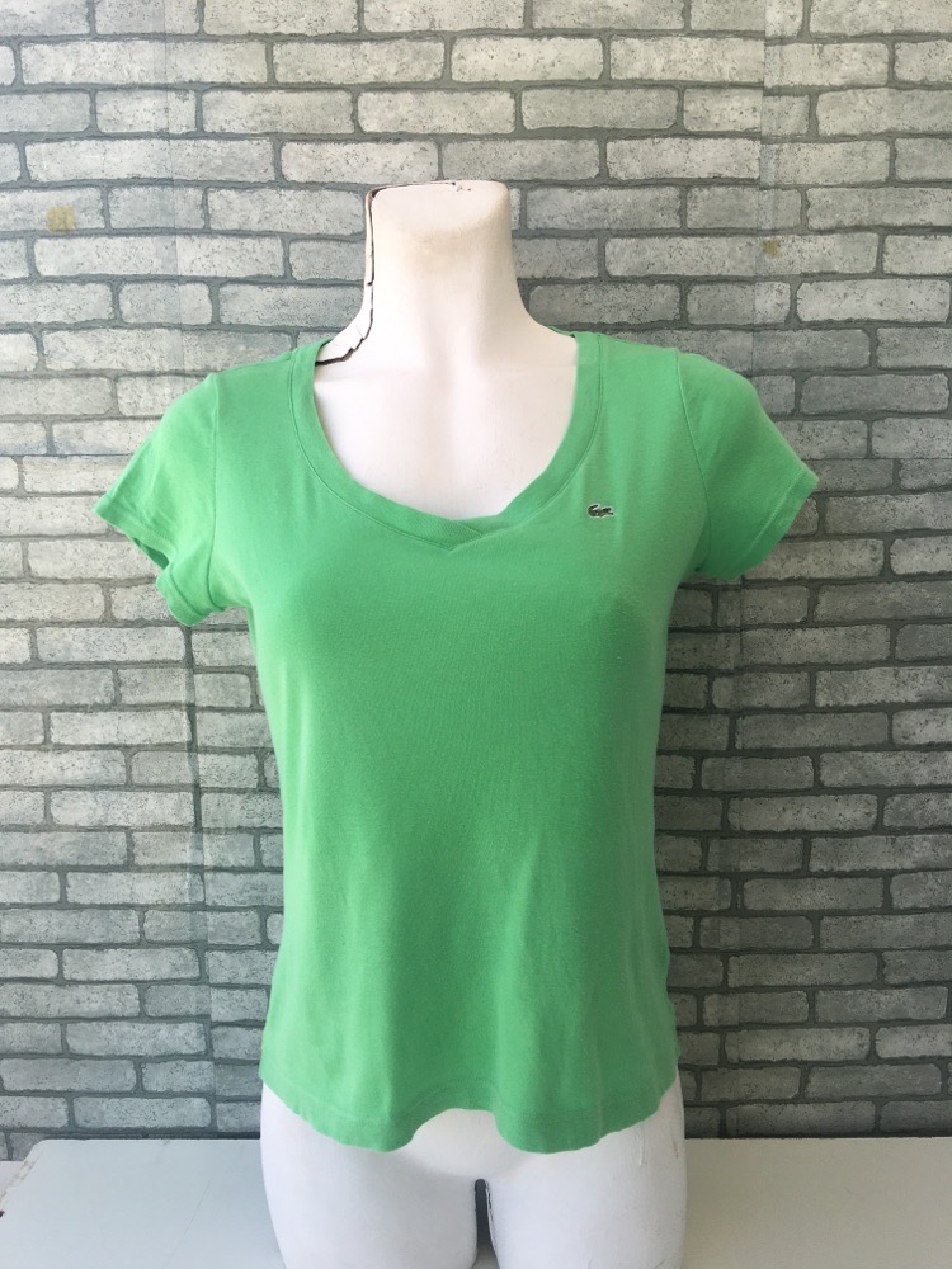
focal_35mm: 29
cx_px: 476
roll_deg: +0.6
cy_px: 634
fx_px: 1063
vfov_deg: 61.7
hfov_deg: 48.2
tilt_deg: -8.5
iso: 25
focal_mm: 4.15
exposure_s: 1/582
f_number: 2.2
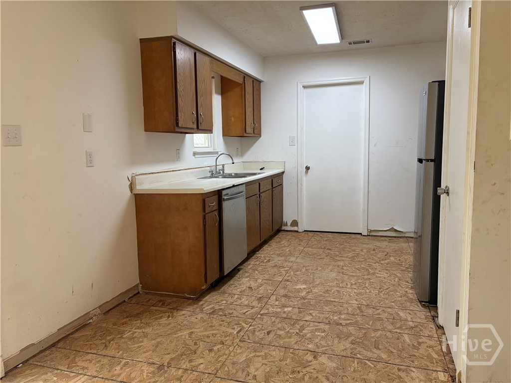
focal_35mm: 26
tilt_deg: -6.1
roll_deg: +1.3
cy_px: 192
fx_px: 384
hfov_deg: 67.3
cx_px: 256
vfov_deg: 53.1
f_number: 1.6
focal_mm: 5.96
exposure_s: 1/122
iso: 125
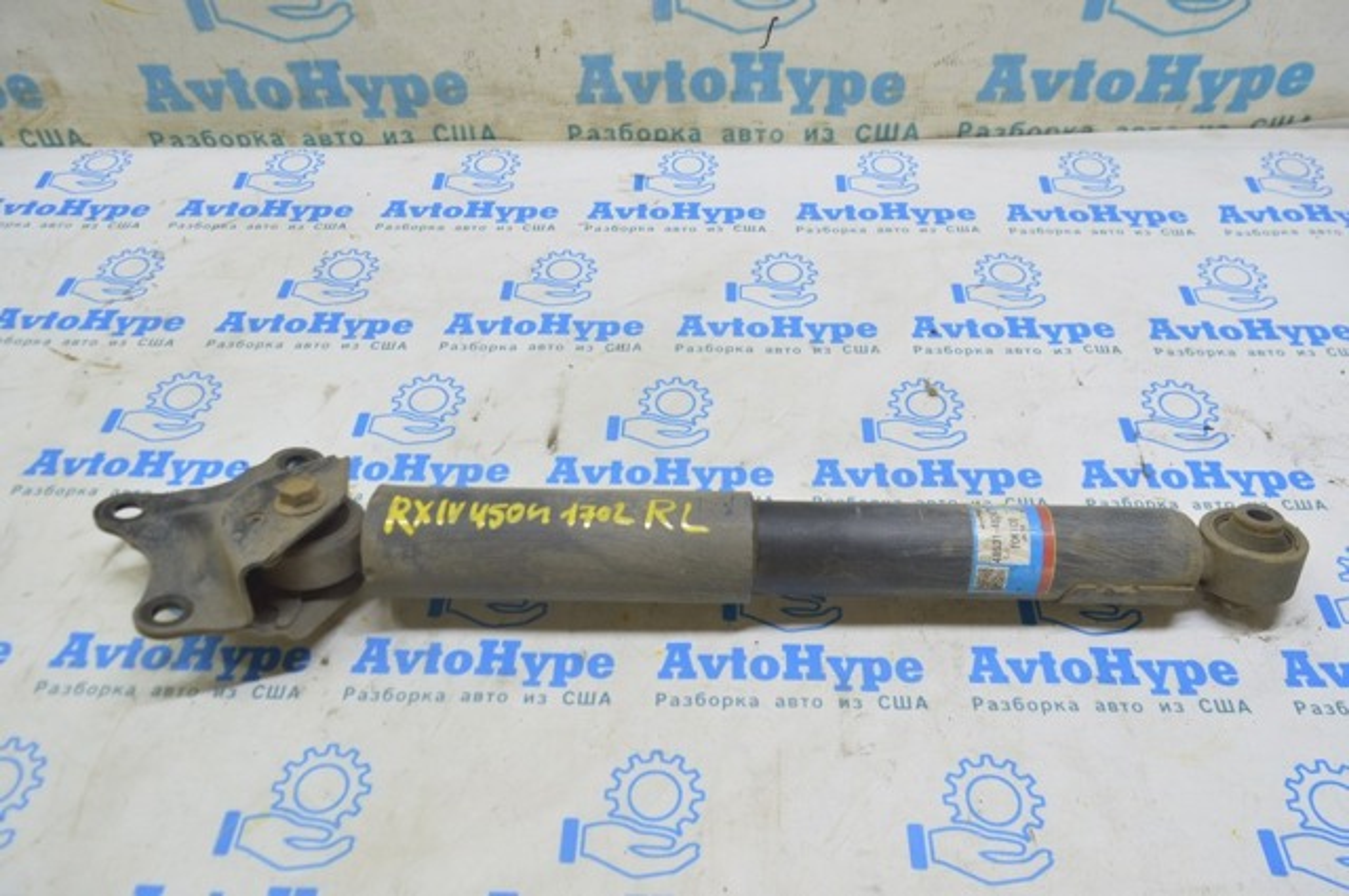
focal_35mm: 27
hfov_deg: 67.4
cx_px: 674
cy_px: 448
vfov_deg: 47.8
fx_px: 1010
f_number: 5.6
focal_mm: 18
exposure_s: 1/20
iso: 400
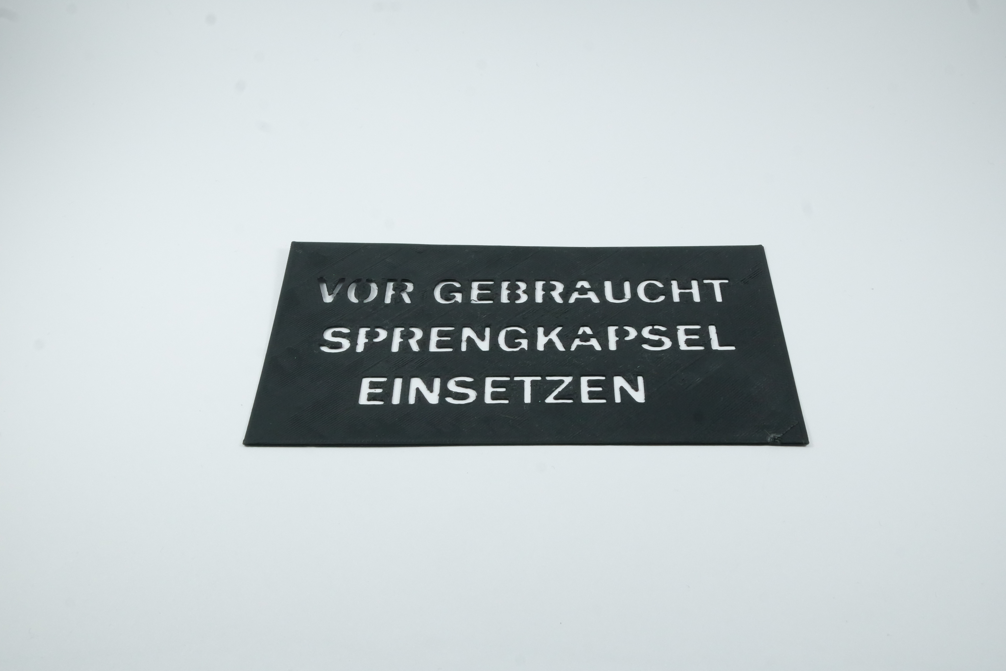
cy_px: 336
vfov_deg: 31.2
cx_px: 503
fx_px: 1202
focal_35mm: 43
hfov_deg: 45.4
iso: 1600
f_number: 22
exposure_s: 1/50
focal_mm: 28
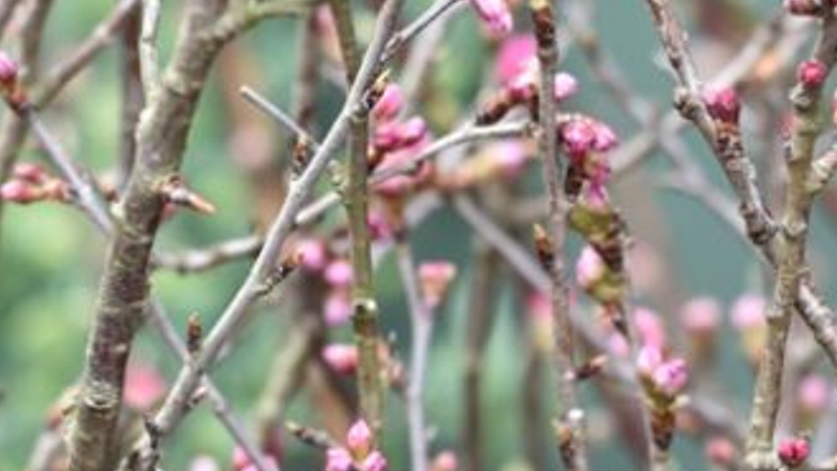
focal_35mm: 163
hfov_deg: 13.2
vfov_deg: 7.4
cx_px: 421
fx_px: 3617
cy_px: 550
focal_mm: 50
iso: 250
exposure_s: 1/160
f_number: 2.8
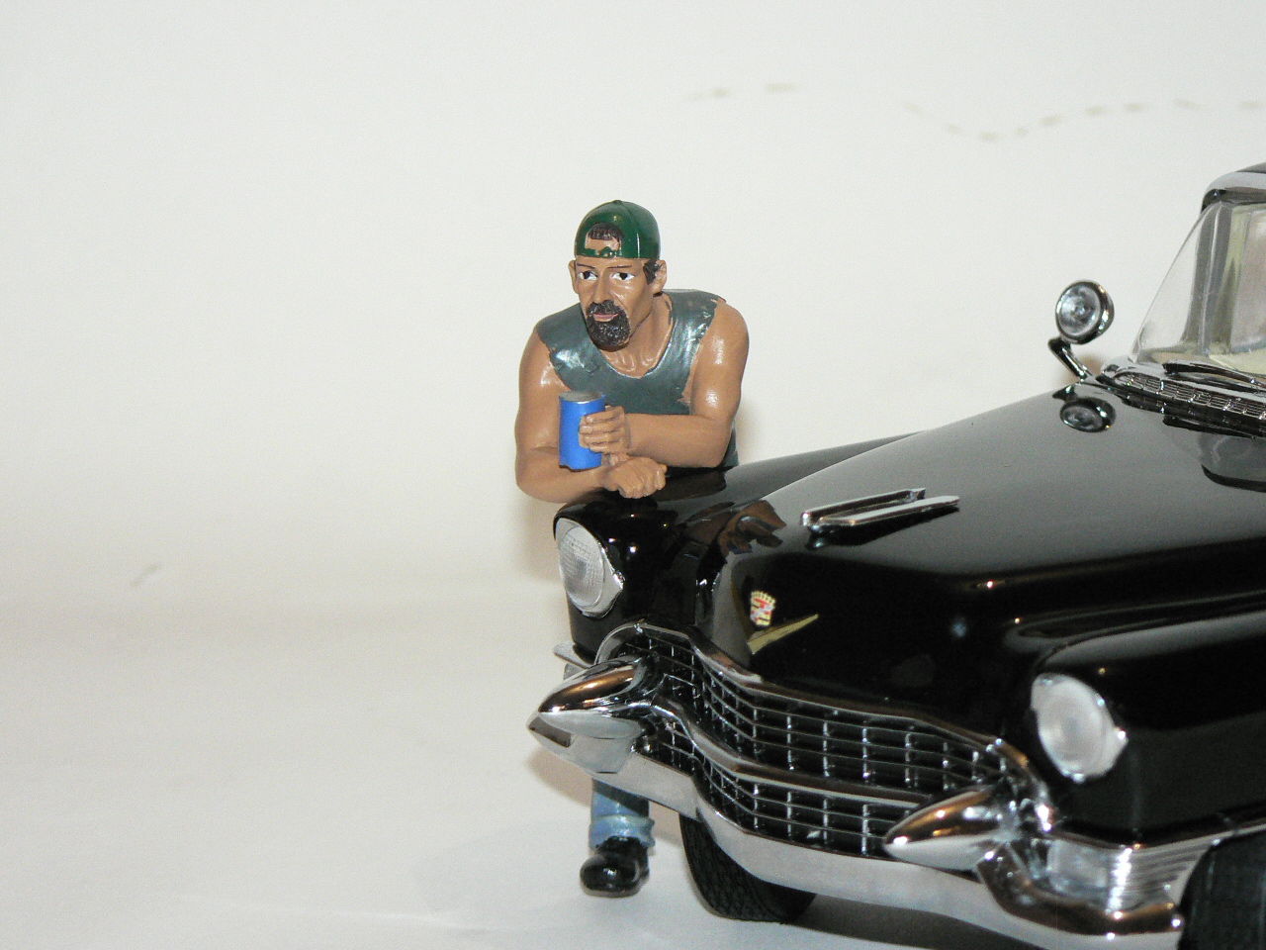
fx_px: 5376
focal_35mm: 147
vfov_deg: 10.1
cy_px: 475
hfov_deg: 13.4
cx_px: 633
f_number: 3.3
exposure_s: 1/60
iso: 400
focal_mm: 24.6
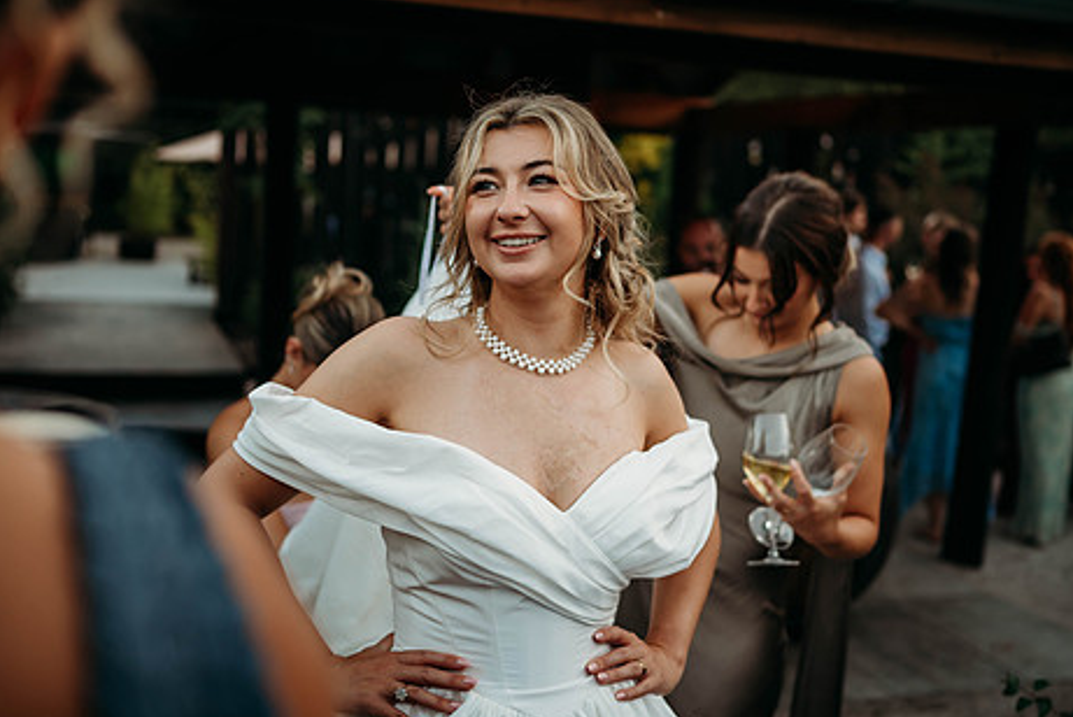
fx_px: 1312
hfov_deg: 44.5
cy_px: 339
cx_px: 540
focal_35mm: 44
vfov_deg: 30.5
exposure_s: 1/250
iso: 180
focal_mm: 35
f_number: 1.8
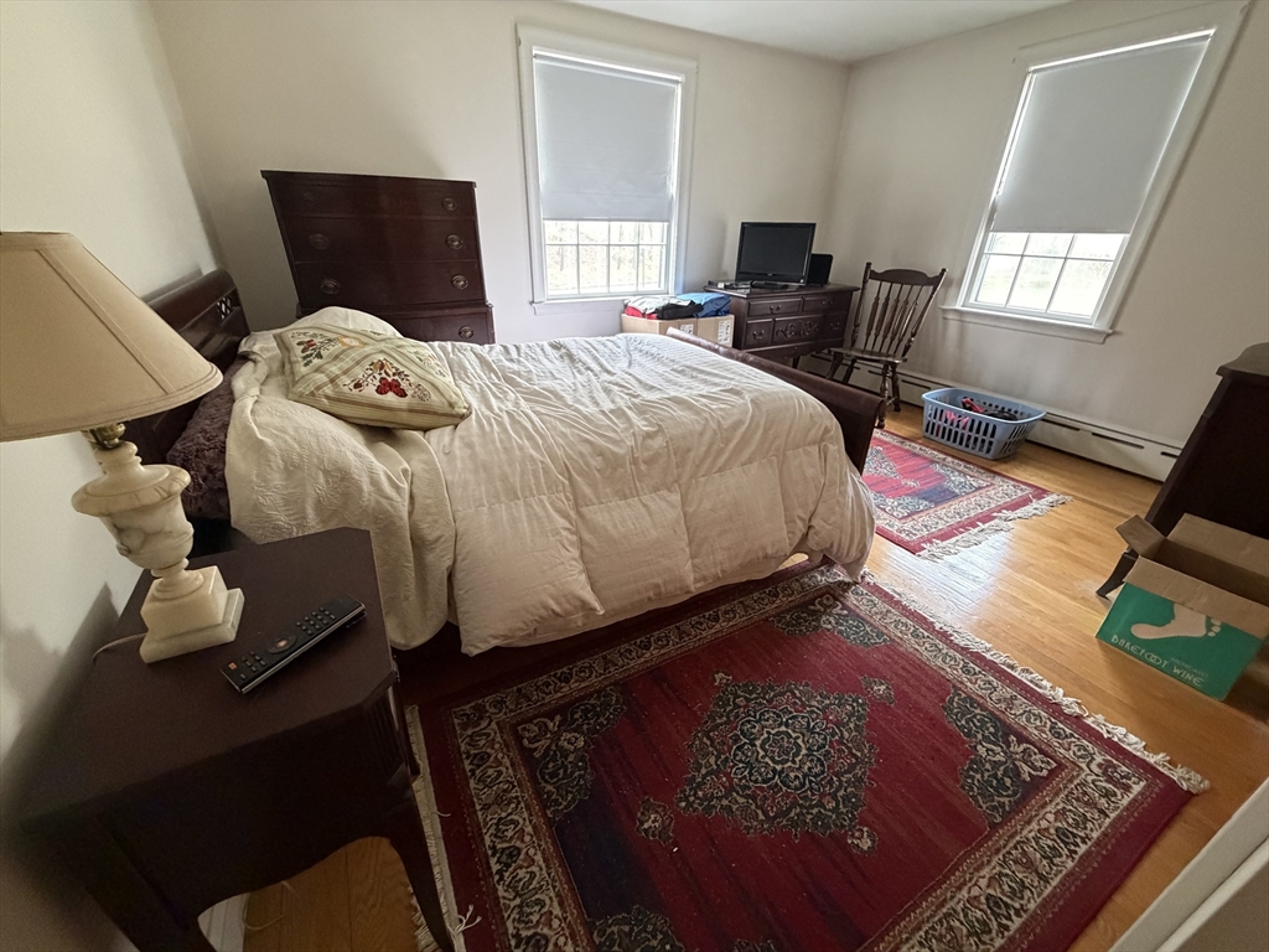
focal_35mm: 14
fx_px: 513
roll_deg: -1.3
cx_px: 634
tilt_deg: -26.5
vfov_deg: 85.7
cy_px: 476
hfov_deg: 102.1
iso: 640
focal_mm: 2.22
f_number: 2.2
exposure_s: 1/60
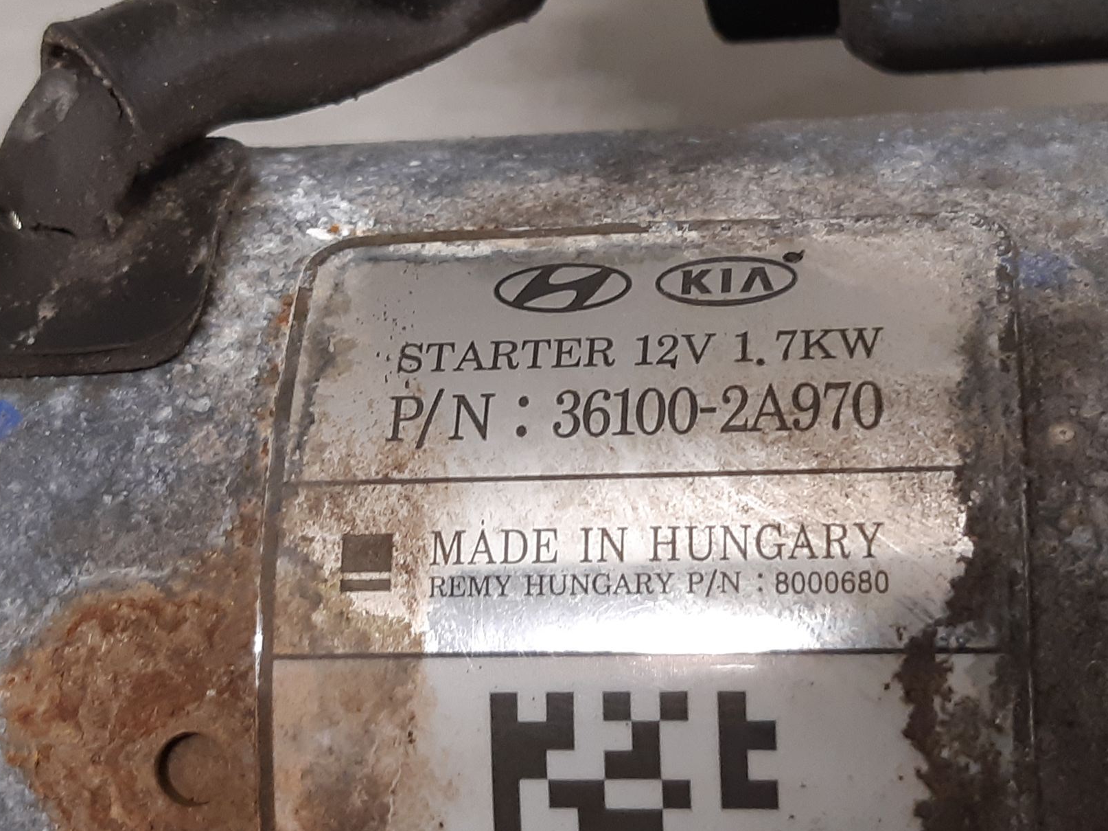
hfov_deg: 55.4
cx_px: 540
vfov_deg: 42.9
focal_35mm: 33
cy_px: 389
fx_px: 1056
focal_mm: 3.93
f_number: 1.7
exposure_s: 1/50
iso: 125
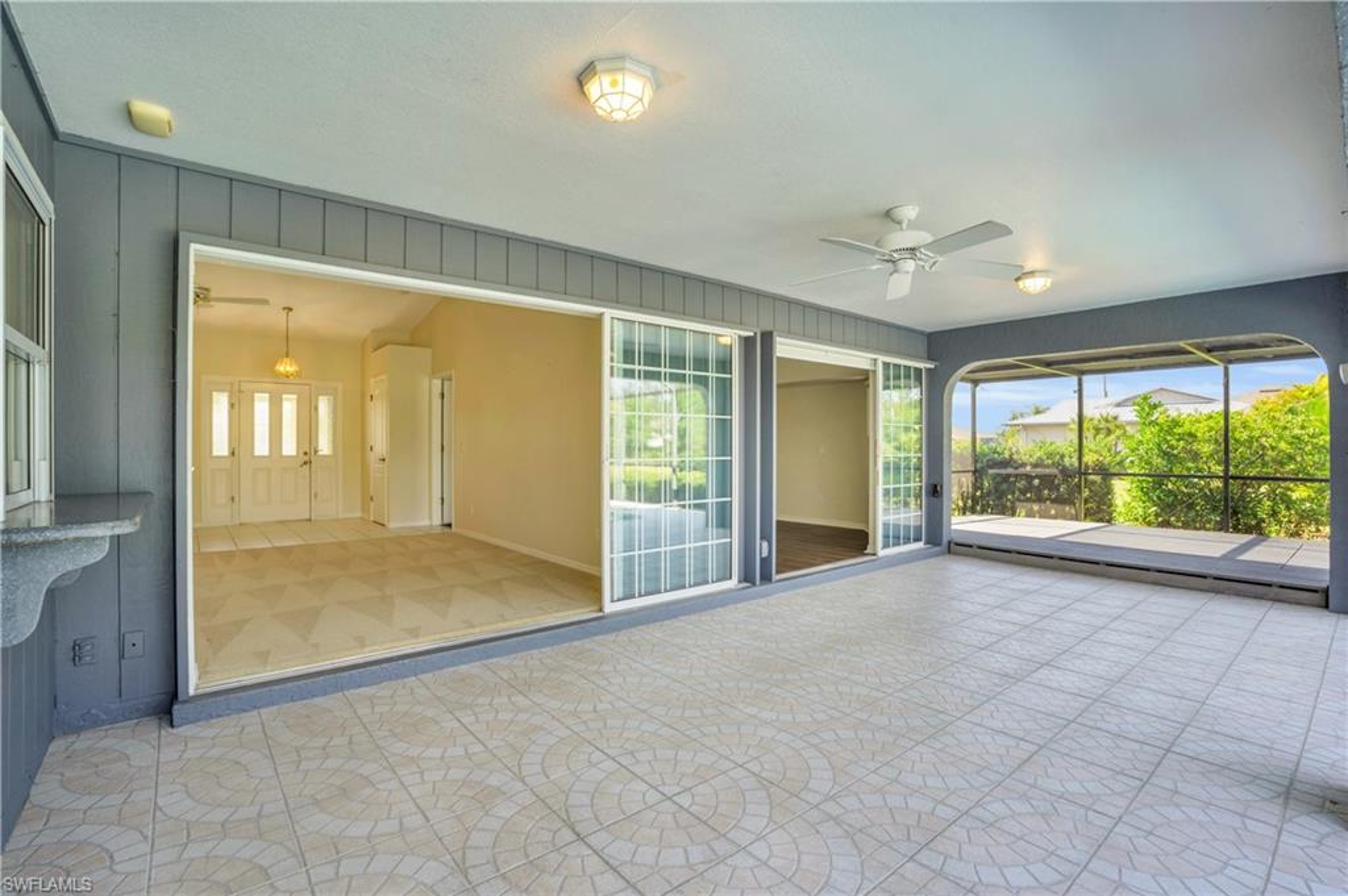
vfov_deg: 73.7
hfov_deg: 96.8
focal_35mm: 16
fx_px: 599
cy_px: 448
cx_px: 674
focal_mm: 16
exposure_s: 1/25
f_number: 9
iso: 200
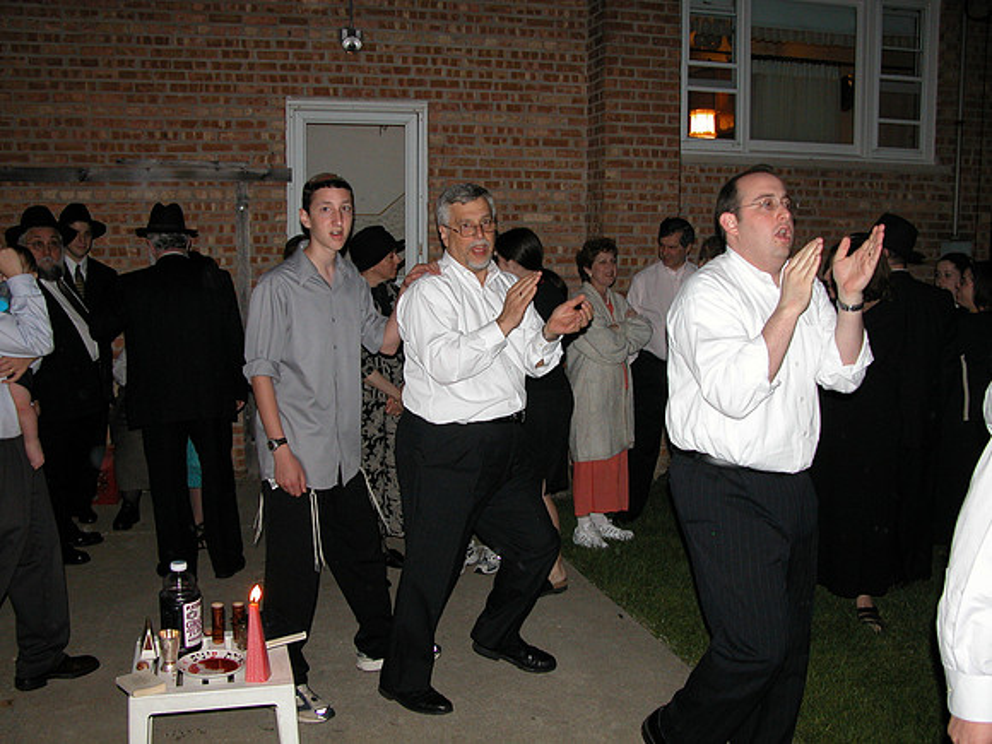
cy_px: 372
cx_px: 496
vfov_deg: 41.8
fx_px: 974
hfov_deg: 54.0
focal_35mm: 34
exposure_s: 1/60
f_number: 2.8
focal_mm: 8.9
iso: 200
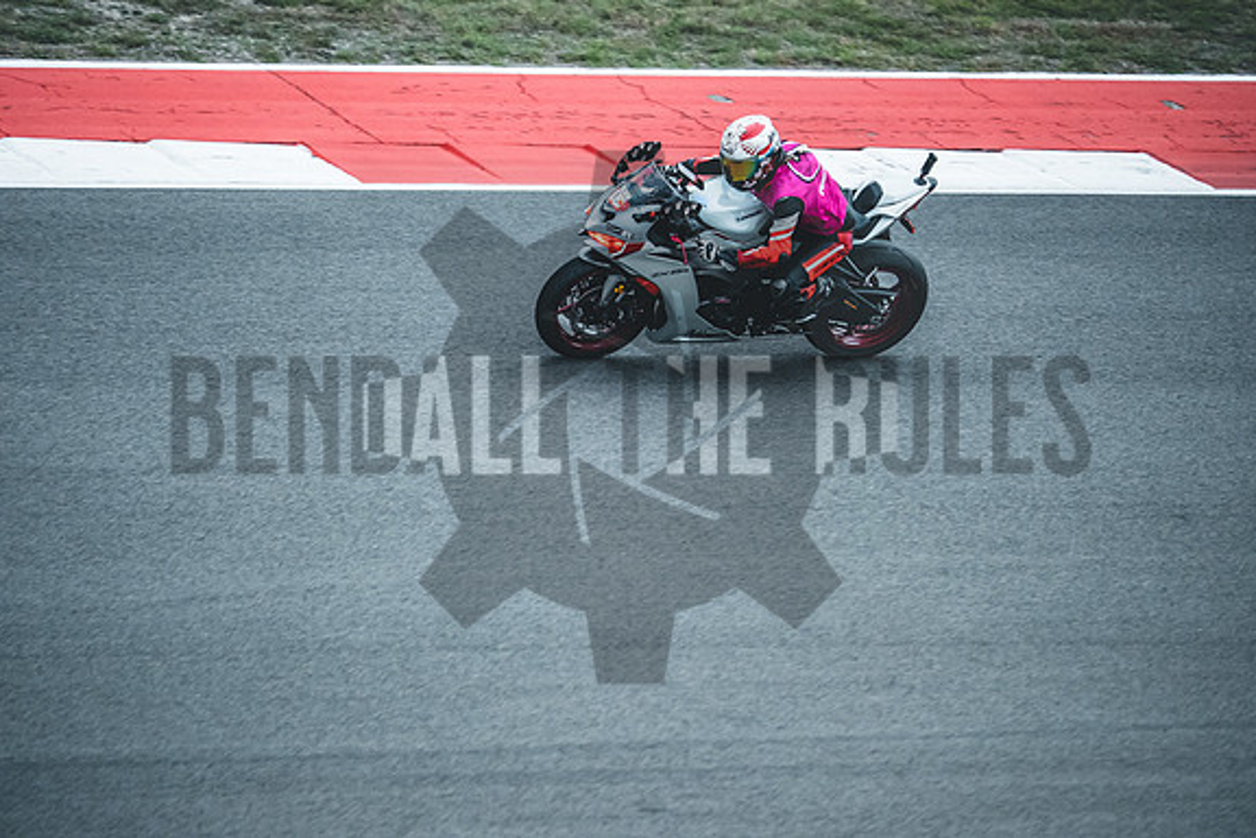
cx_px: 630
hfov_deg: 6.8
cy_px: 418
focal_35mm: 302
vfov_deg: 4.6
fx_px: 10536
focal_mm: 200
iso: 2500
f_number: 2
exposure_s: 1/3200
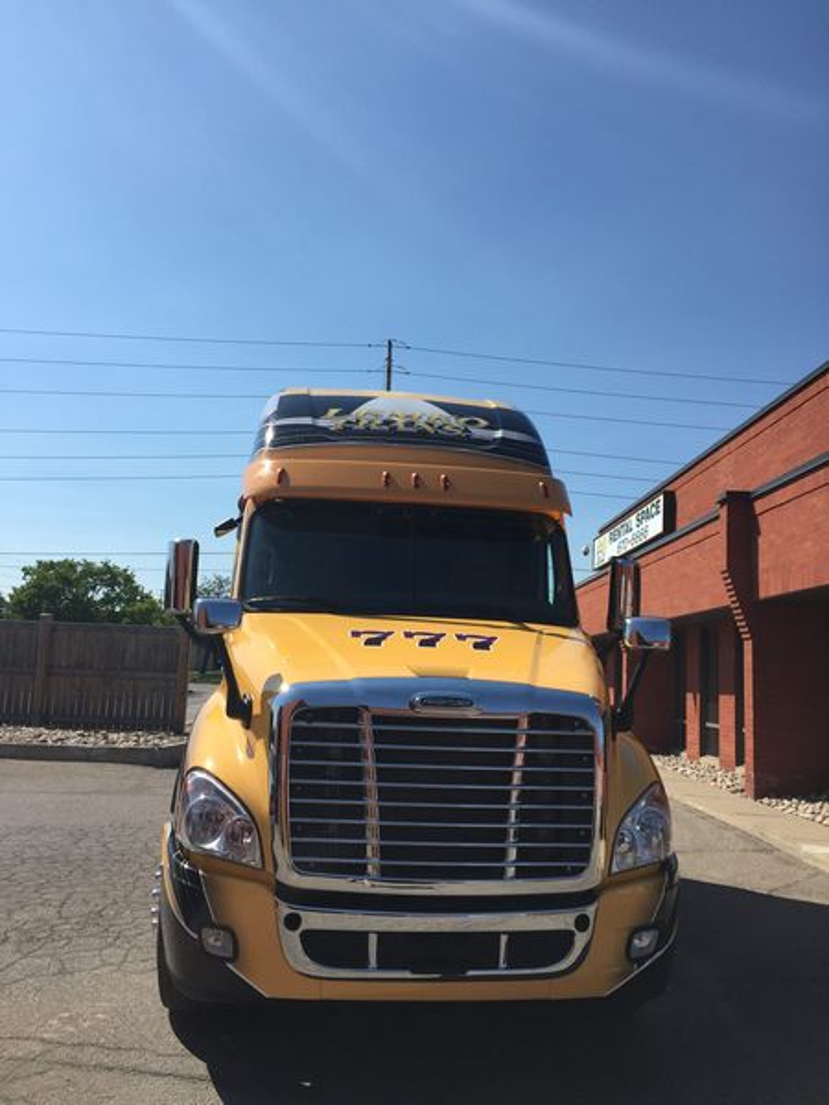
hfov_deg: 48.2
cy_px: 552
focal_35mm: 29
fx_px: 926
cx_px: 414
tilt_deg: +7.1
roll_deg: -1.7
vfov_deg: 61.7
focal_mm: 4.15
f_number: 2.2
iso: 32
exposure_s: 1/2639
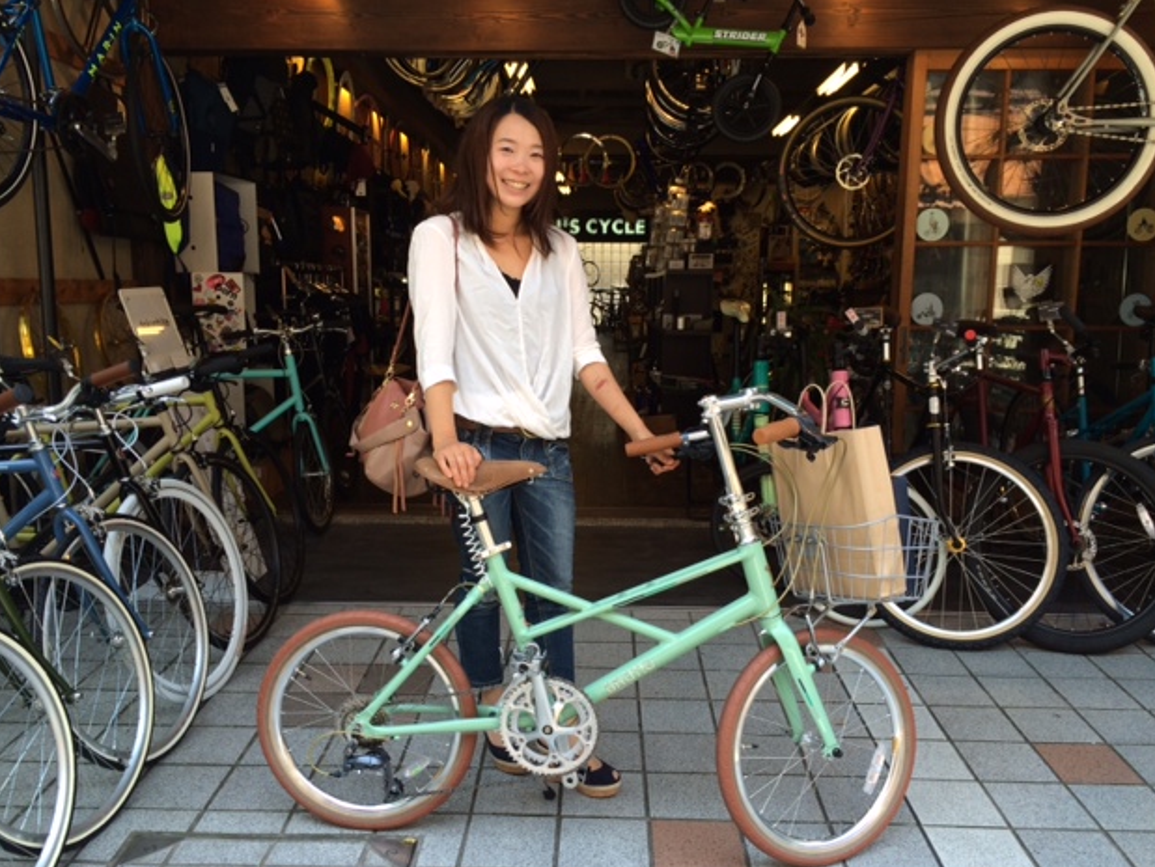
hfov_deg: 58.3
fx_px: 1035
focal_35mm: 31
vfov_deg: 45.5
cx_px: 578
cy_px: 444
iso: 32
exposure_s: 1/120
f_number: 2.2
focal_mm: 4.12
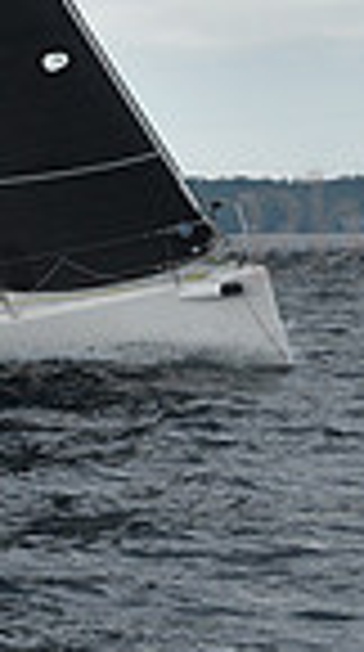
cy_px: -459
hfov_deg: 4.1
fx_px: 5071
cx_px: 7
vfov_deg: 7.2
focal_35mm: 294
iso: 400
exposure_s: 1/800
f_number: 8
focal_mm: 70
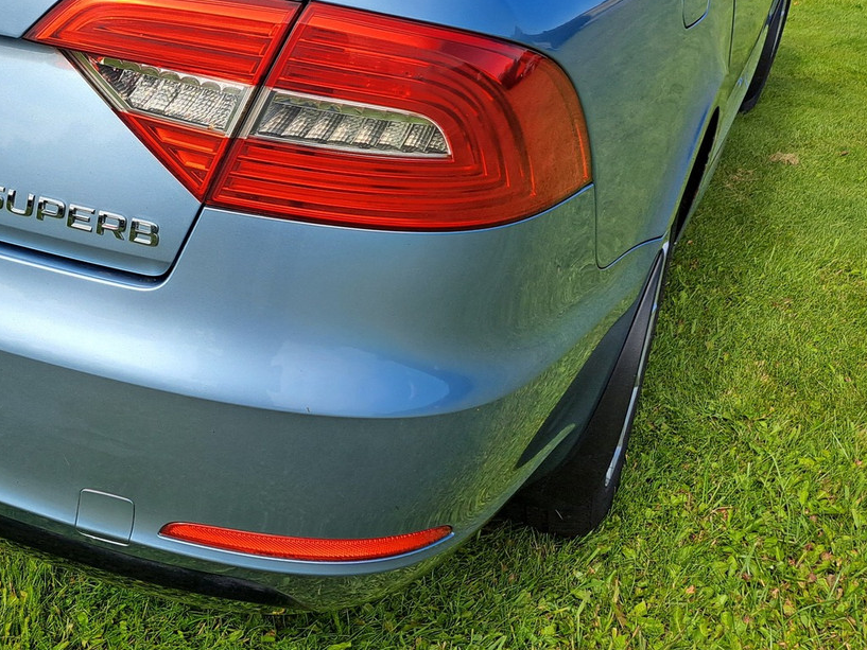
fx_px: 1177
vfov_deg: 30.2
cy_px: 139
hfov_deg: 36.7
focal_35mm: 47
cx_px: 20
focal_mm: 5.23
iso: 50
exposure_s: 1/2137
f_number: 1.8
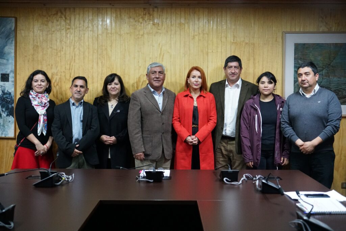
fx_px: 433
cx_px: 173
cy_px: 116
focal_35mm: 45
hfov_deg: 43.6
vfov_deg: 29.9
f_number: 4
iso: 6400
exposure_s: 1/160
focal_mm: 45
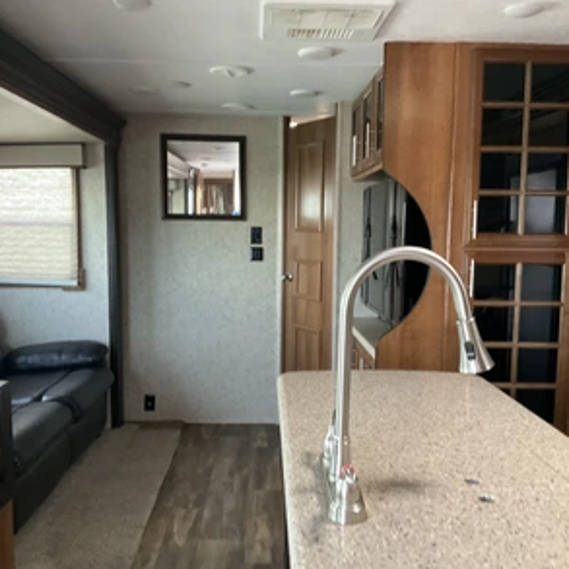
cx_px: 282
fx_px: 651
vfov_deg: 47.2
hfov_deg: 47.2
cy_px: 289
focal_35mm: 35
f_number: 1.8
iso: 320
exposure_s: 1/56
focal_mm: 3
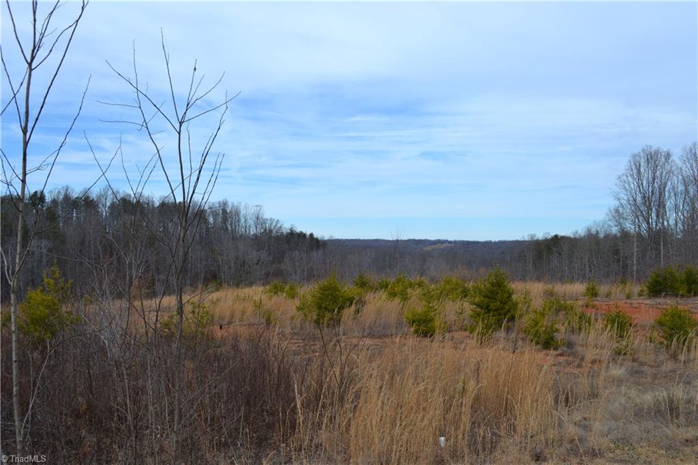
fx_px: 640
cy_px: 232
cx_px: 349
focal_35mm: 33
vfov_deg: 39.9
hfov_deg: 57.2
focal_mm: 22
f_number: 7.1
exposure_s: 1/200
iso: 100
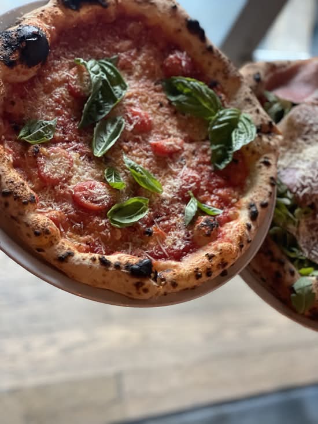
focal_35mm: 52
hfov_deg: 28.0
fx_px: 637
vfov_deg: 36.8
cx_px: 159
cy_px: 212
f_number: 2
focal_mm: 6
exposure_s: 1/30
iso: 400
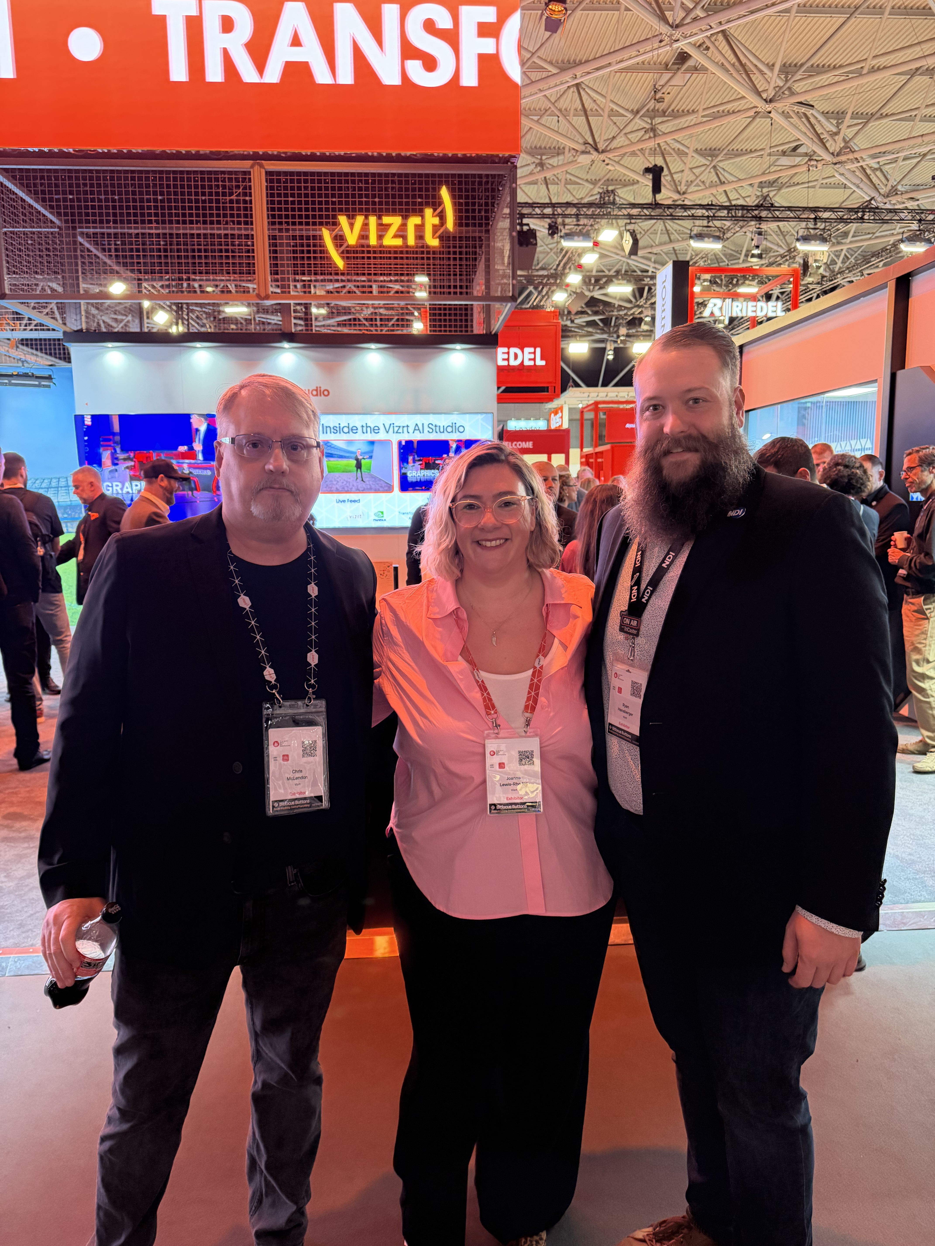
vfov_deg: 71.6
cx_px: 468
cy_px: 623
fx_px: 864
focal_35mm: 24
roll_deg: +0.2
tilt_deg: -8.5
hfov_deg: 56.8
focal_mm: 6.76
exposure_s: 1/60
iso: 500
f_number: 1.78
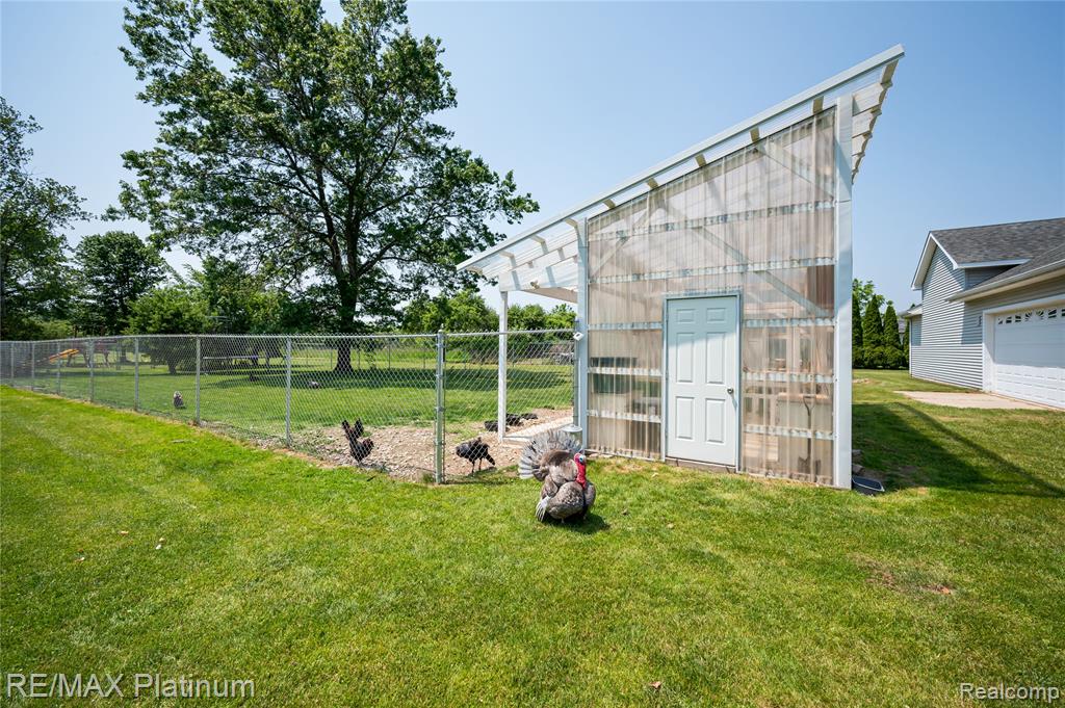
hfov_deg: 104.3
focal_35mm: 14
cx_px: 532
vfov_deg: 81.1
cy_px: 354
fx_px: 414
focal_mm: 14
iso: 100
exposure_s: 1/80
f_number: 11
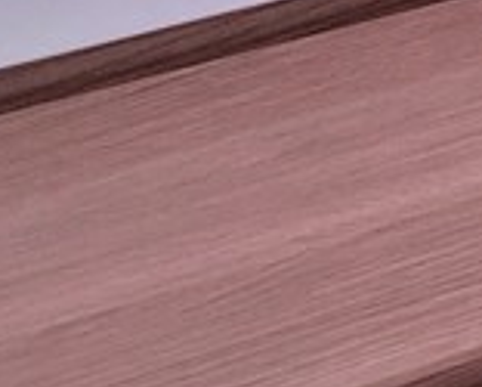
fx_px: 2469
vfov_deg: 8.2
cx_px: 1220
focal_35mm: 173
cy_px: -560
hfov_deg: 9.7
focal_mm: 4.44
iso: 47
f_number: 1.8
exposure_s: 1/40
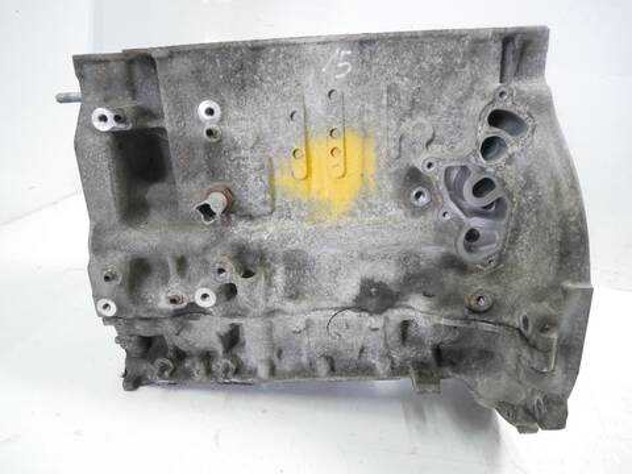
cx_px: 316
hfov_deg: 71.6
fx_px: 438
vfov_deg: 56.8
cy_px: 237
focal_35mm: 24
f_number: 3.5
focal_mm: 12
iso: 2000
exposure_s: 1/125
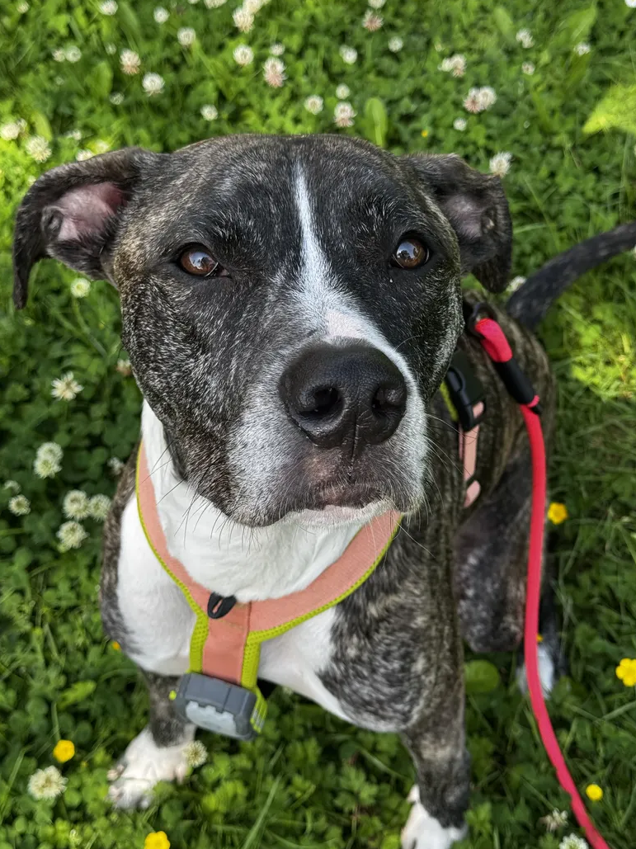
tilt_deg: -57.4
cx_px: 363
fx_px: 1373
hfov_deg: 26.1
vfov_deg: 34.3
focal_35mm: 56
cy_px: 391
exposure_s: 1/507
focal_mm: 6.76
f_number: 1.78
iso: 64
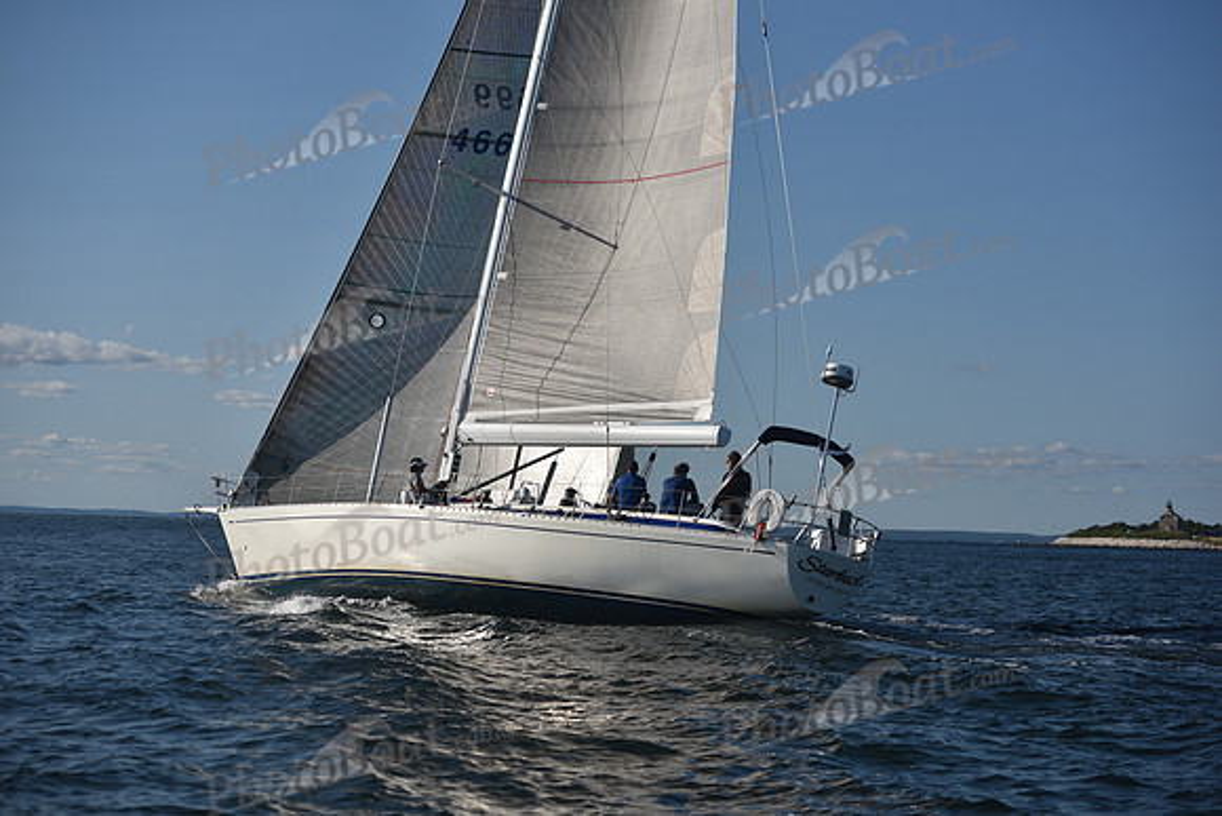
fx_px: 2377
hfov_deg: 28.8
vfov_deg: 19.5
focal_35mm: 70
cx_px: 611
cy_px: 408
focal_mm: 70
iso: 250
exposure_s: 1/2500
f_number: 4
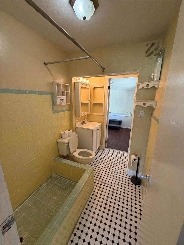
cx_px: 92
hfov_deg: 85.7
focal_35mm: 14
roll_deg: -0.9
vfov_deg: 102.1
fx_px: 99
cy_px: 122
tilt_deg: -12.1
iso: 250
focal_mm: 2.22
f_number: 2.2
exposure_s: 1/60
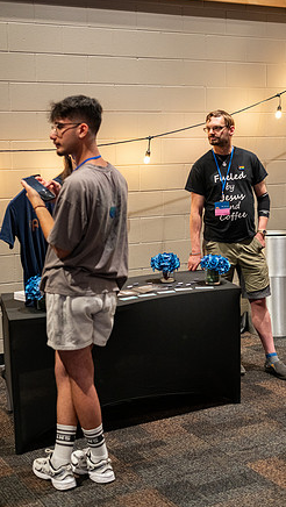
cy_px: 249
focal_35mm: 54
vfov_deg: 38.5
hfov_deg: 22.3
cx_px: 164
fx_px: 726
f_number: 1.8
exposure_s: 1/50
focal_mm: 33
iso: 1250
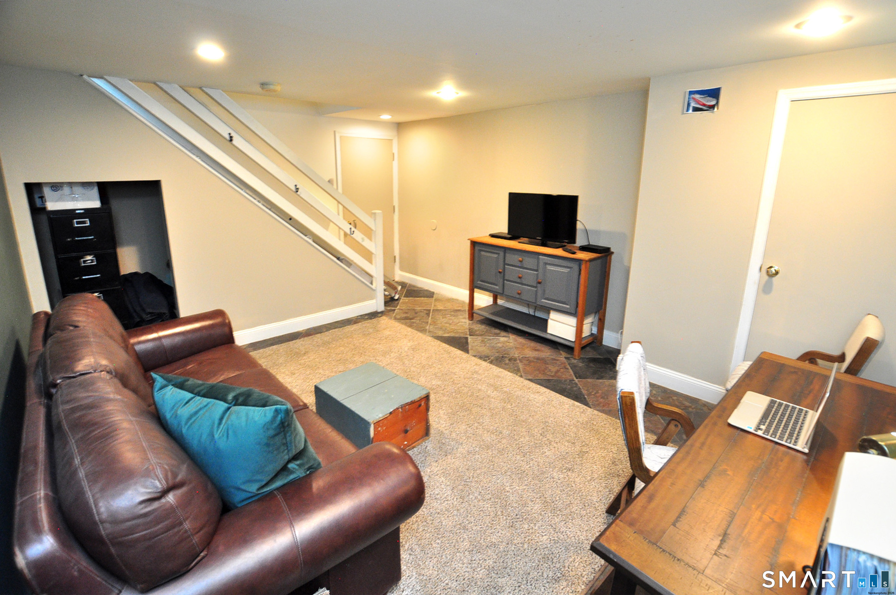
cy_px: 298
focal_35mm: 15
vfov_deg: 77.2
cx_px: 448
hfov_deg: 100.5
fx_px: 373
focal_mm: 10
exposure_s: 1/20
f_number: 5
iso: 1000
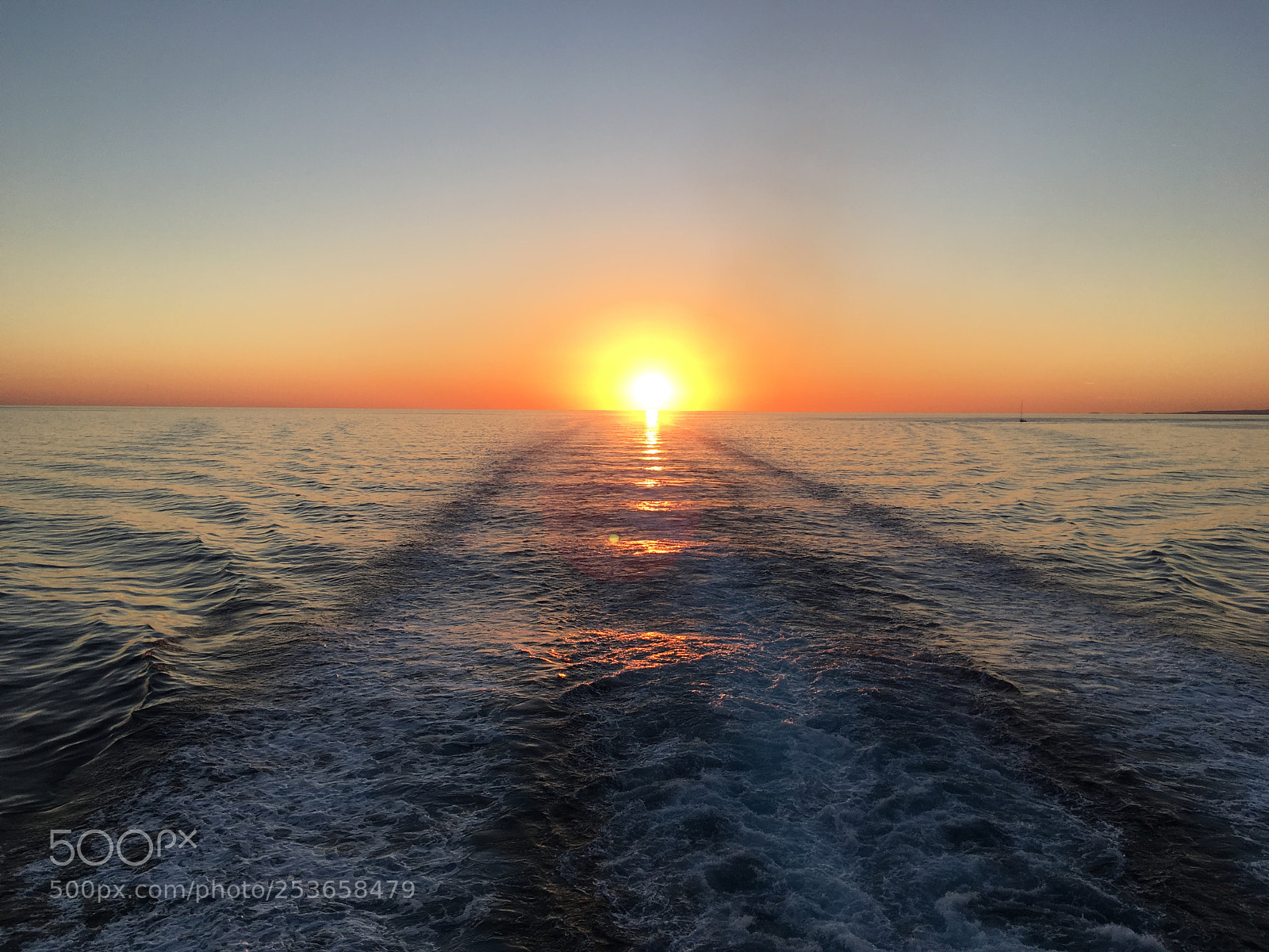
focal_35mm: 29
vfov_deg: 48.2
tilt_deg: -3.6
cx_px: 634
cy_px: 476
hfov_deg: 61.7
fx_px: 1063
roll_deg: +0.5
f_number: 2.2
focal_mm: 4.15
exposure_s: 1/630
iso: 25
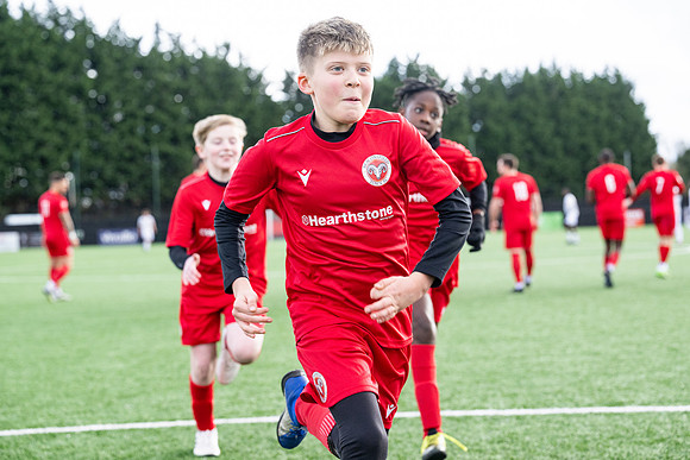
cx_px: 329
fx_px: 1408
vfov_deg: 18.6
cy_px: 220
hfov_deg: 27.5
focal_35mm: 73
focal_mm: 70
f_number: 4
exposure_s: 1/1250
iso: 800
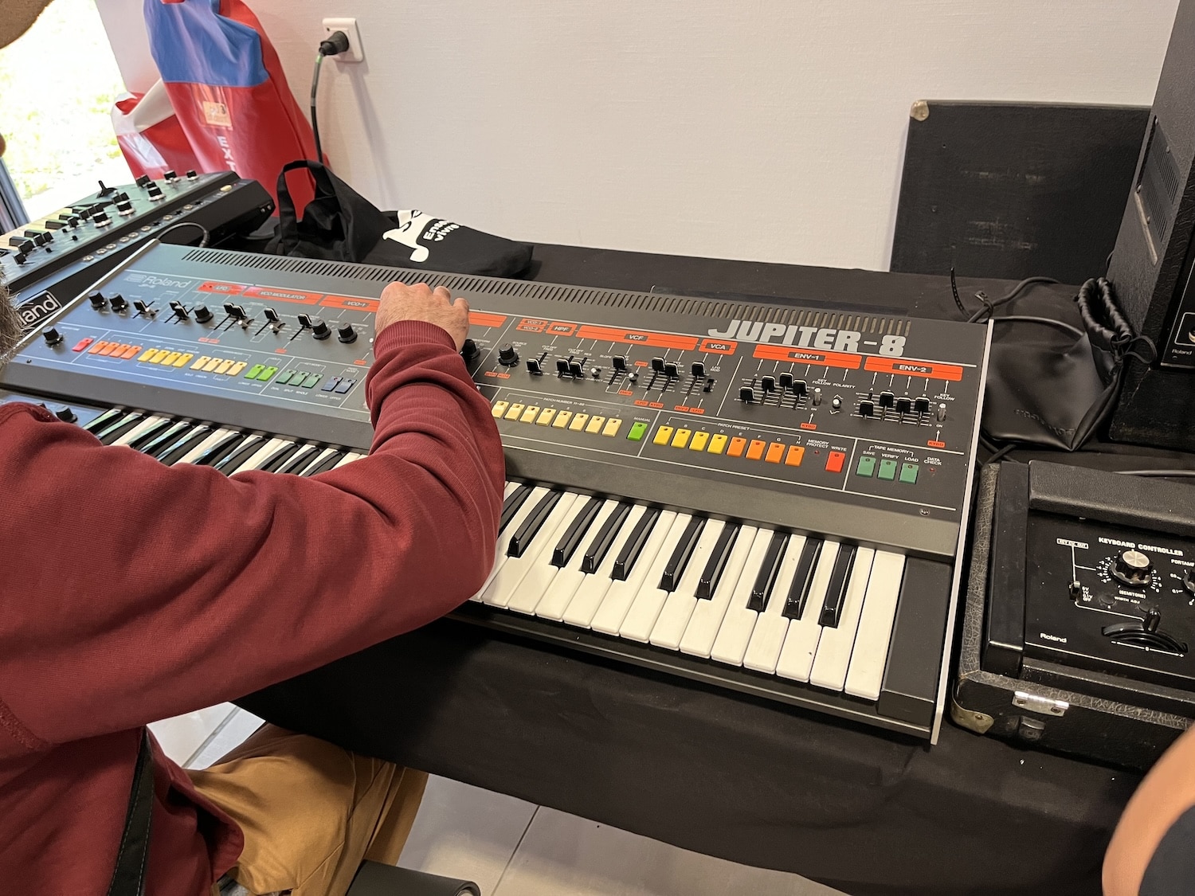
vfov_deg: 53.1
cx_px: 598
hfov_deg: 67.3
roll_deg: +7.2
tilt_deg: -34.8
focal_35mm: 26
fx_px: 898
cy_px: 448
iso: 200
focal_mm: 5.1
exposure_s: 1/50
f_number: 1.6
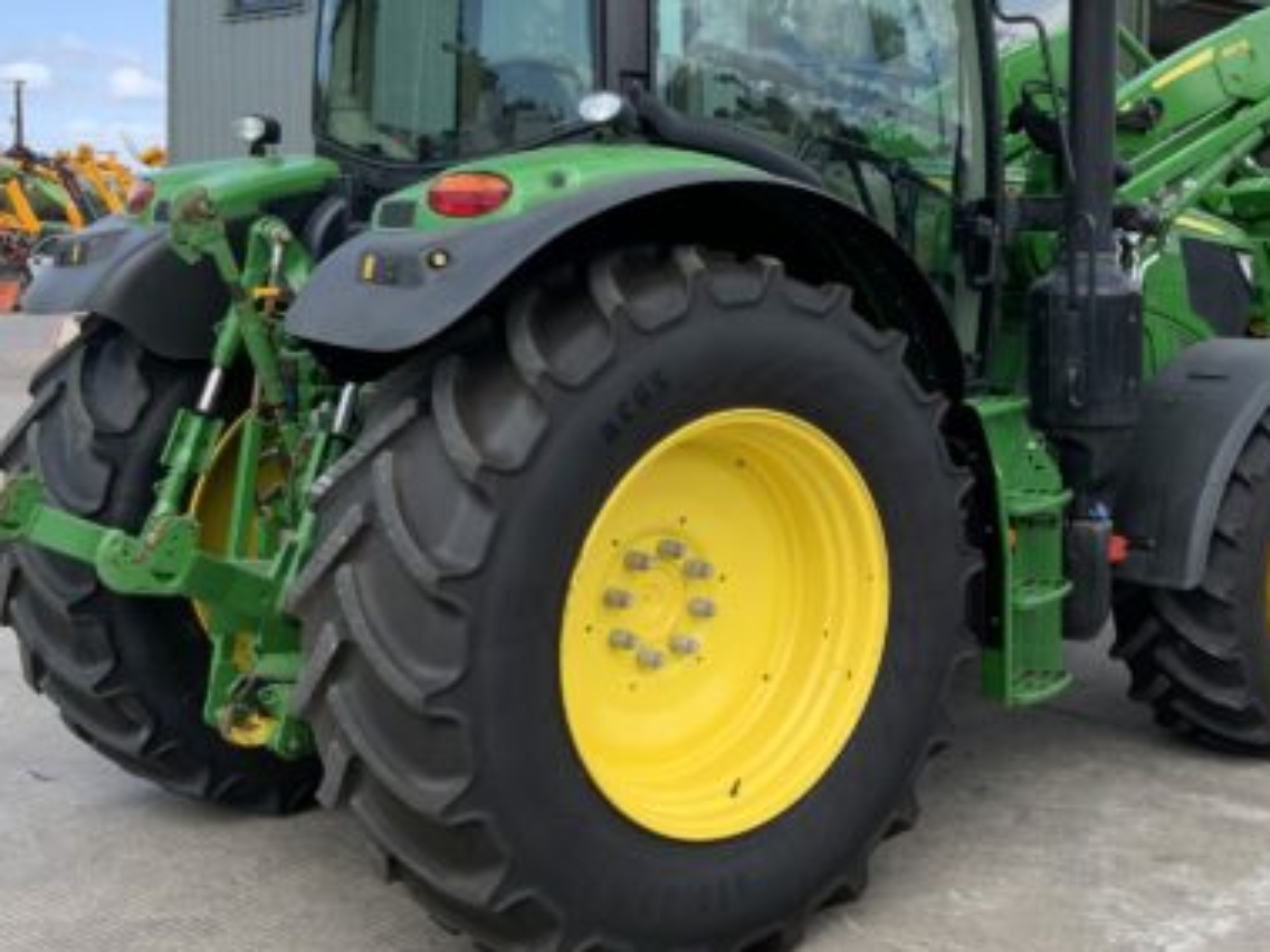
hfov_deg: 38.1
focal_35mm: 49
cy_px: 349
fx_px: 1797
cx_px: 928
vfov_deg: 29.5
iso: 16
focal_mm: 3
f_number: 1.8
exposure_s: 1/869
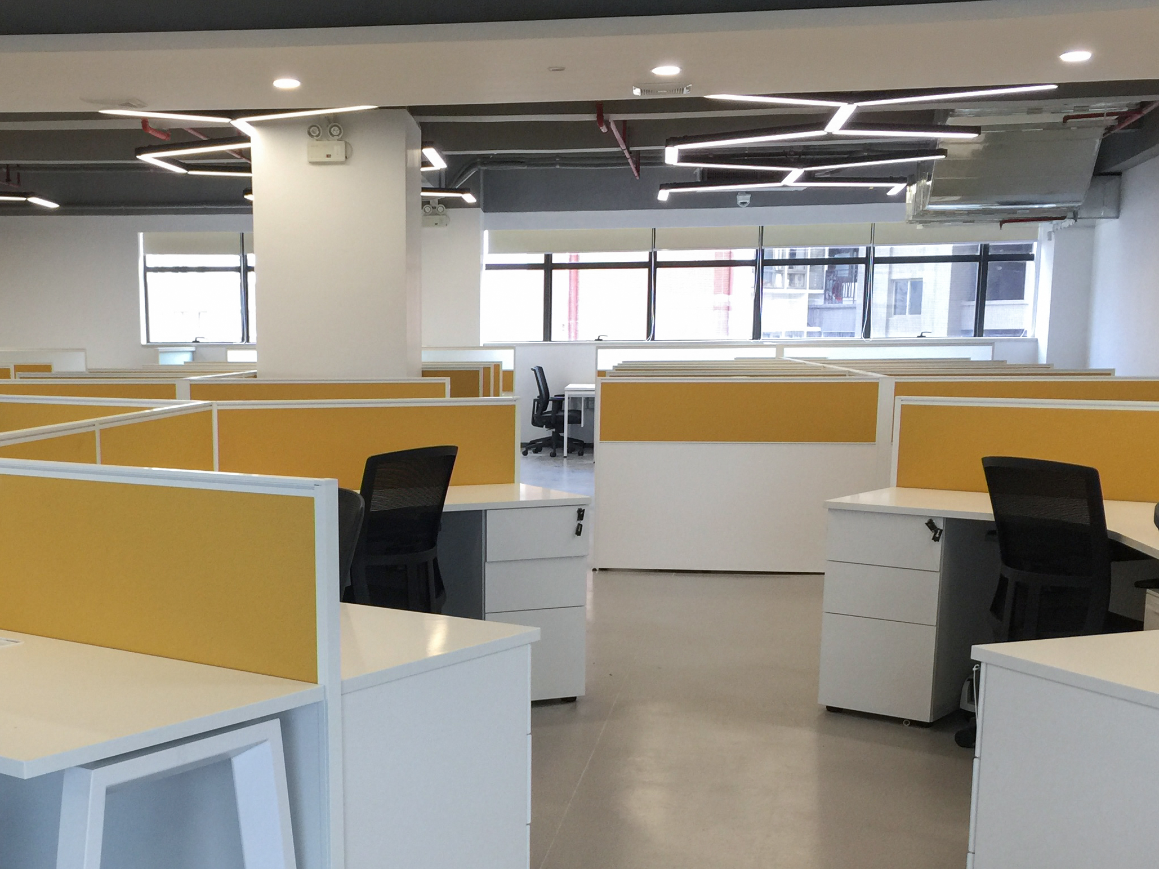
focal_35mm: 46
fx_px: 1540
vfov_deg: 31.0
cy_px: 635
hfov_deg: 40.8
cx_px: 407
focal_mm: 4.15
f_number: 2.2
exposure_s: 1/33
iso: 40
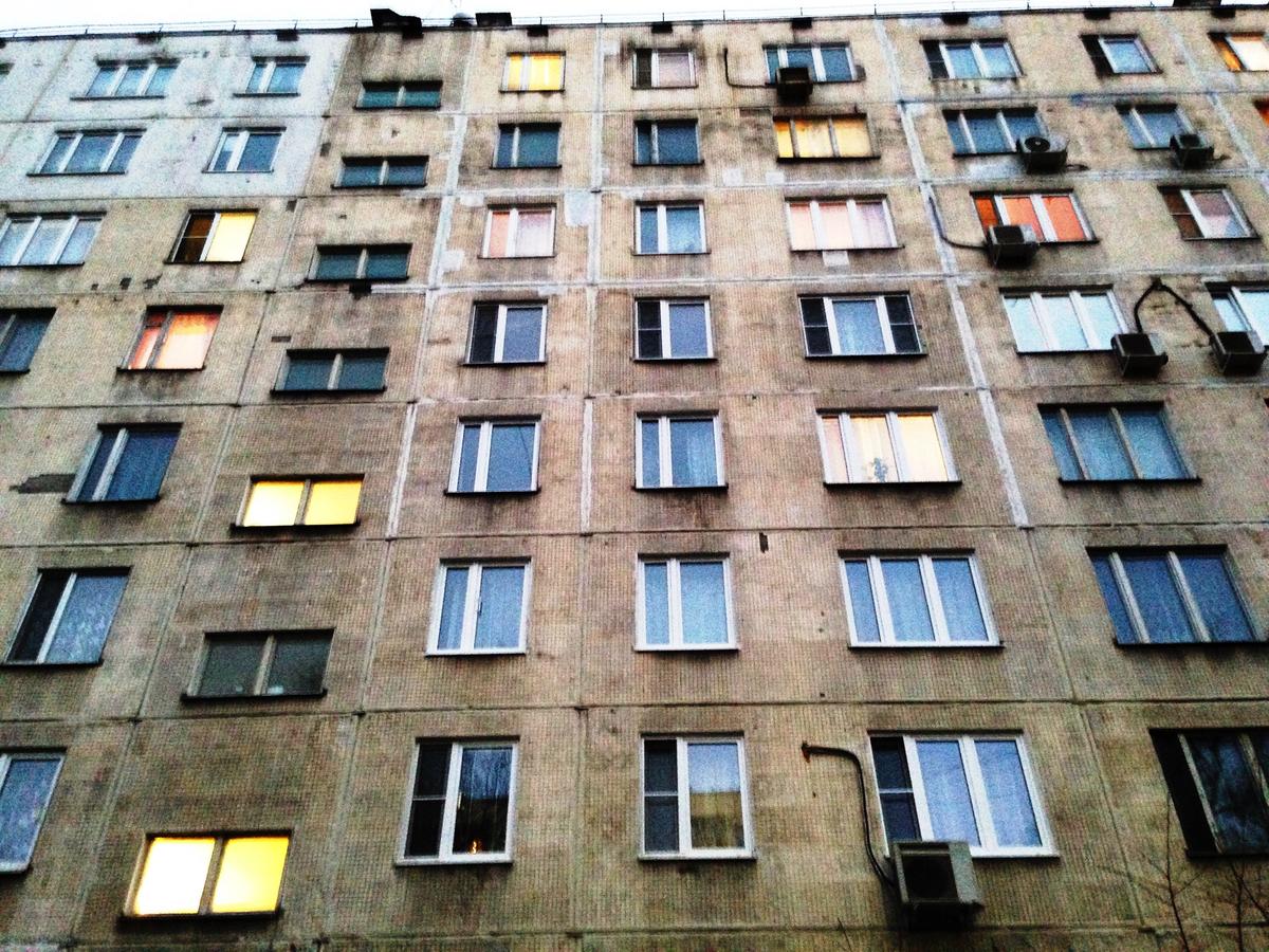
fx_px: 1210
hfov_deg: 55.4
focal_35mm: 33
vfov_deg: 42.9
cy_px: 476
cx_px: 634
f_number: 2.4
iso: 400
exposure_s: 1/15
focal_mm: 4.12
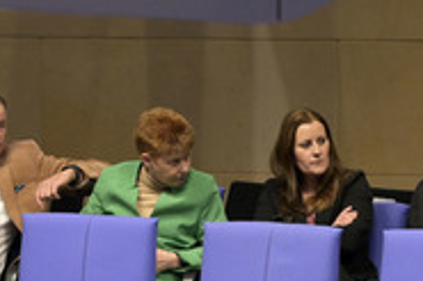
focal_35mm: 657
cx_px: 70
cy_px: 251
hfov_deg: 3.1
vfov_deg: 2.1
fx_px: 7713
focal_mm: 270
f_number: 5.6
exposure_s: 1/200
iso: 10000
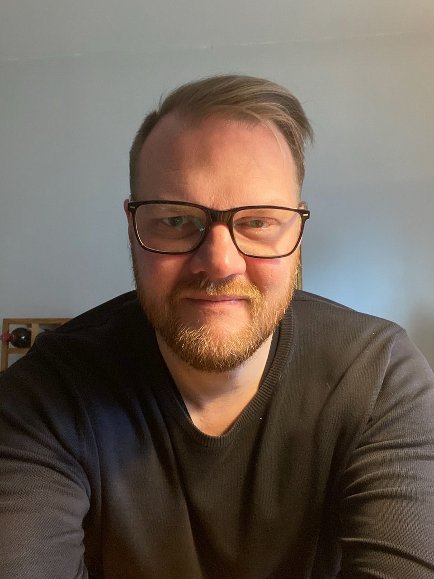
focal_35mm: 30
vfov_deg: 60.0
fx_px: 502
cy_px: 290
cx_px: 217
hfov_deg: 46.8
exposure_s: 1/25
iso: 320
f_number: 2.2
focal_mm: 2.71
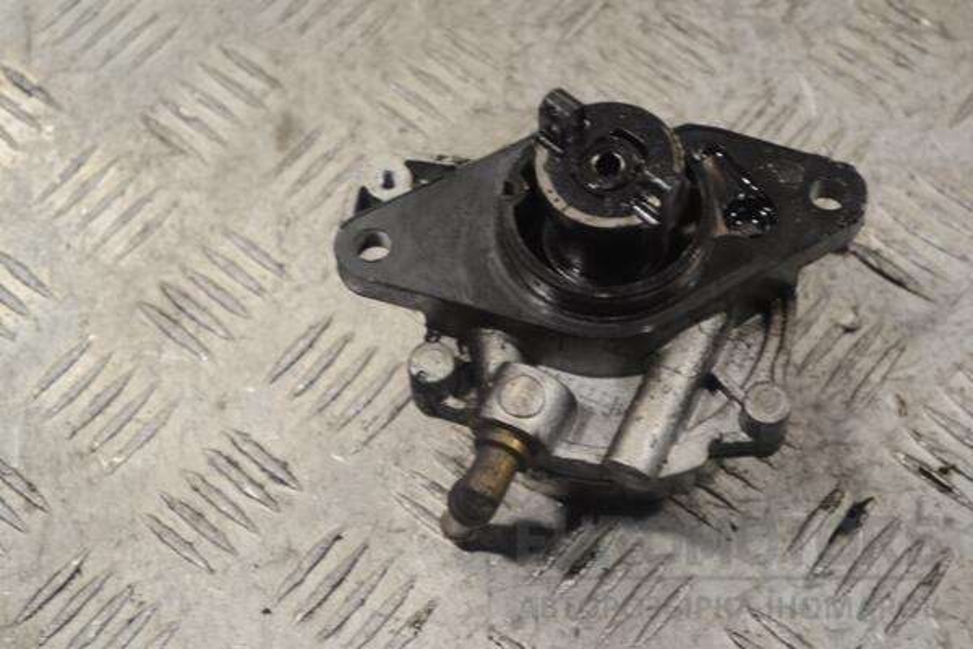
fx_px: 2027
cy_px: 324
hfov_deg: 27.0
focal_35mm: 75
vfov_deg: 18.2
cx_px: 486
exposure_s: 1/30
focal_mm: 50
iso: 180
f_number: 5.6
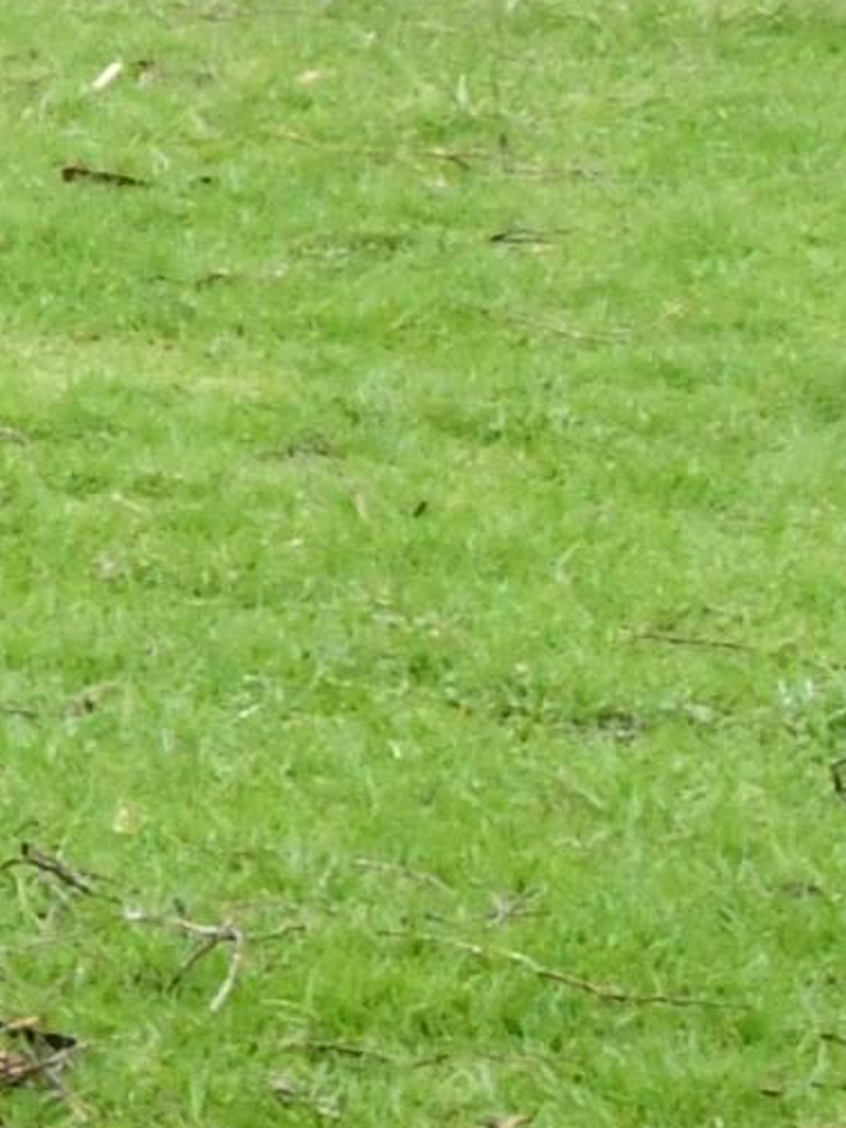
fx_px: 8635
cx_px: -3734
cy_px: -102
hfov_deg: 4.6
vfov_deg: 7.4
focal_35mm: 265
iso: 1250
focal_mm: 22
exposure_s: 1/160
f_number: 16
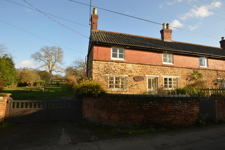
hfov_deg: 81.2
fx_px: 131
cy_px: 75
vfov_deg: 59.4
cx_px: 112
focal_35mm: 21
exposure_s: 1/160
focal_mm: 14
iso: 100
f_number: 6.3
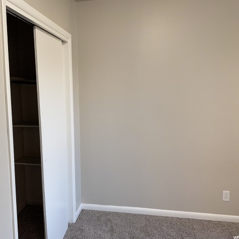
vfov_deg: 52.5
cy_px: 118
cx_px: 88
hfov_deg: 51.9
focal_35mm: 31
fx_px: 242
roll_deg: +2.2
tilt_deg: -4.3
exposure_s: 1/60
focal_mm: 4.25
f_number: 1.8
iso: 125
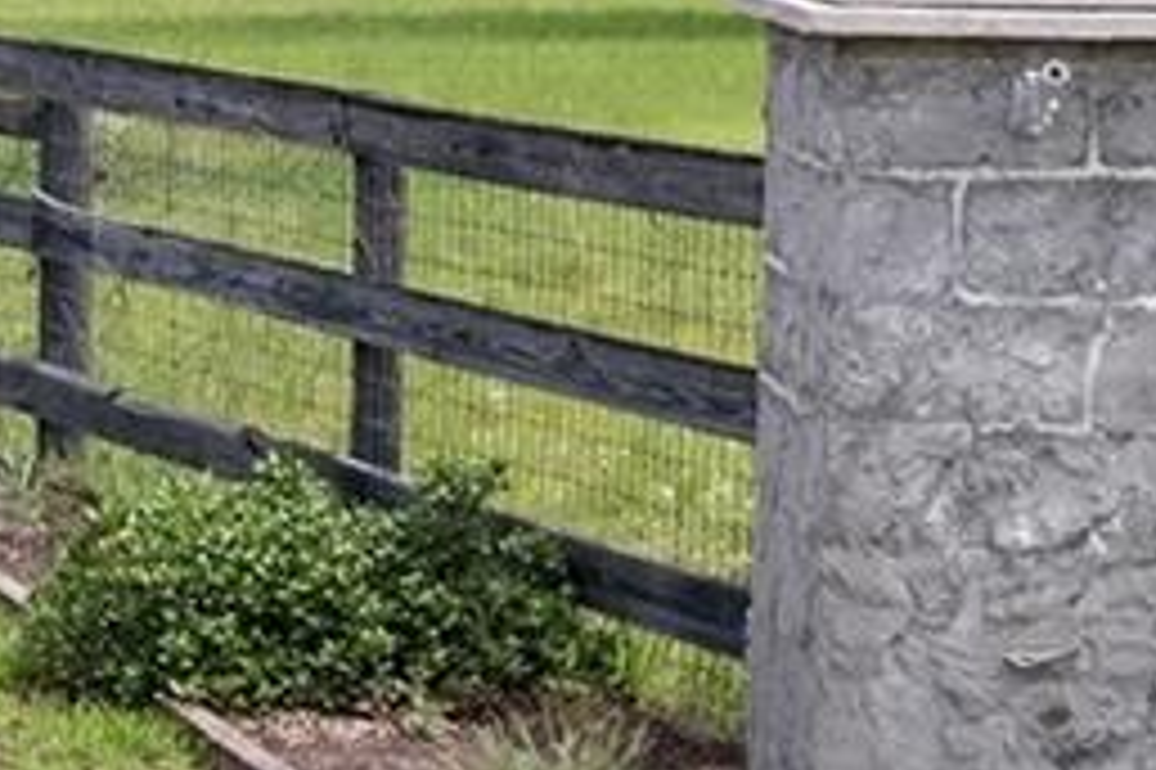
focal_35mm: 137
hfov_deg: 13.6
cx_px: -832
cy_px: -101
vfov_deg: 9.9
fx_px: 4396
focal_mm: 8.38
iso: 130
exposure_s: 1/2500
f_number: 2.8
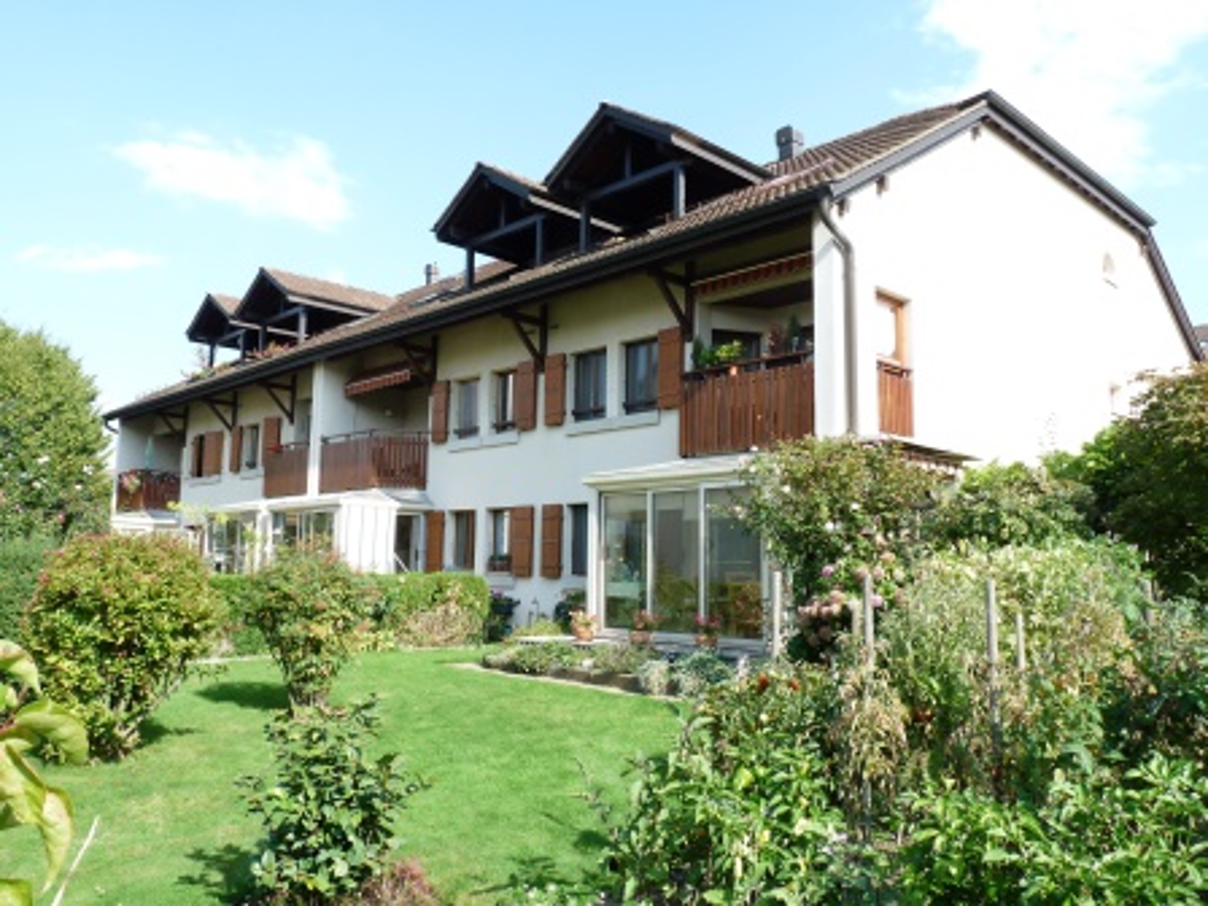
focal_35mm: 27
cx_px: 604
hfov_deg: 65.3
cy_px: 453
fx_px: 942
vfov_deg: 51.4
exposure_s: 1/200
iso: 100
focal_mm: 4.8
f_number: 4.5
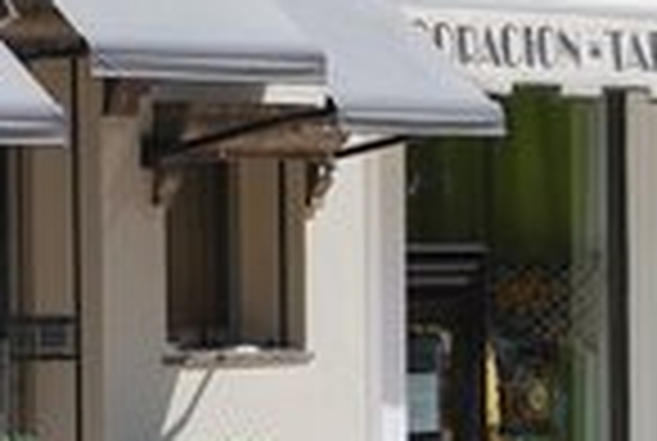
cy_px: 122
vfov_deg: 5.1
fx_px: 4949
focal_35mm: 271
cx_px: -297
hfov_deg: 7.5
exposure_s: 1/250
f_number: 8
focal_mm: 55
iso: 100
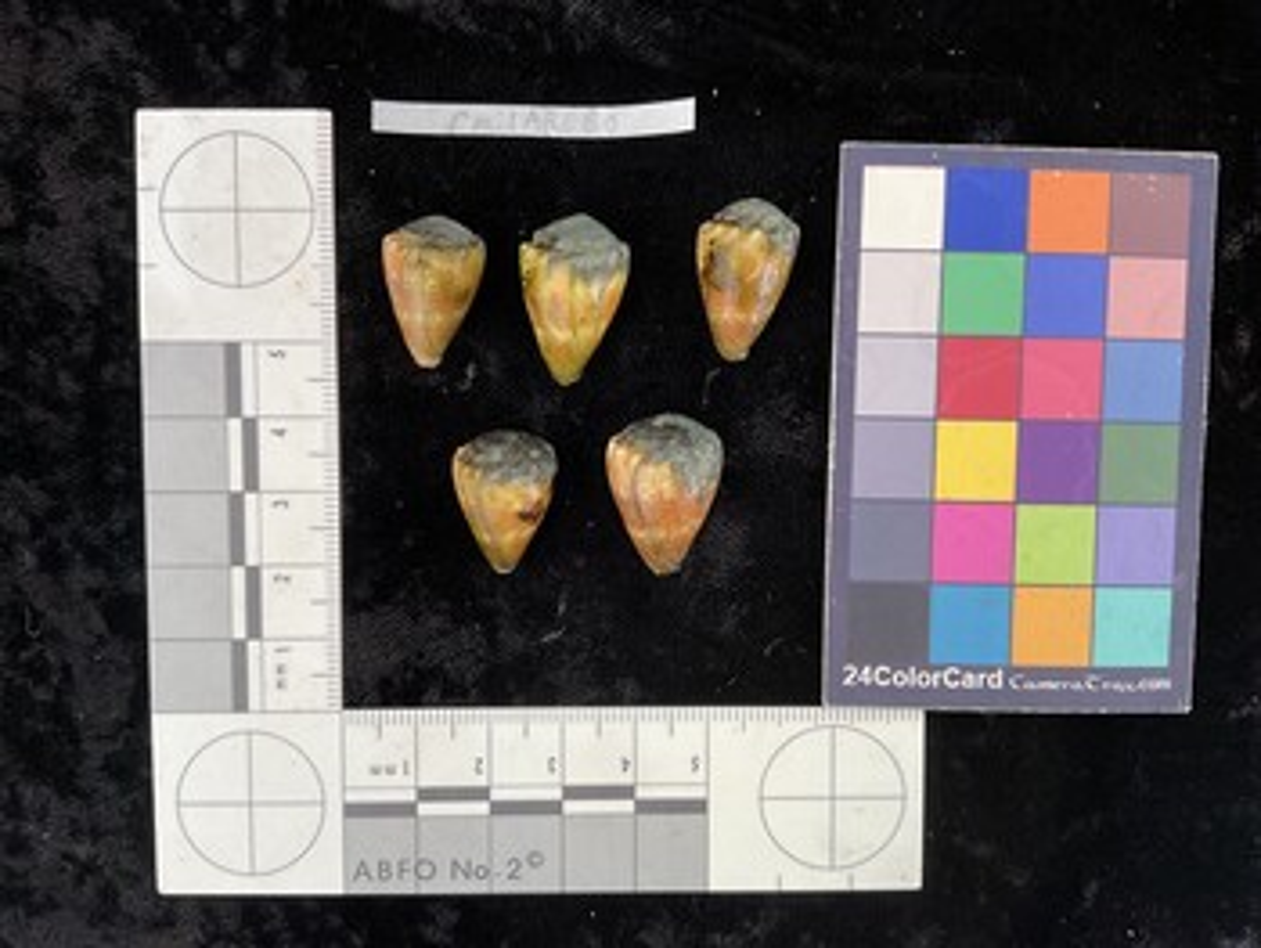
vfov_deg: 48.3
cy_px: 474
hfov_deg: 61.6
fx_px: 1057
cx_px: 630
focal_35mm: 29
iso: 50
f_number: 1.8
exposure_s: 1/60
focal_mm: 3
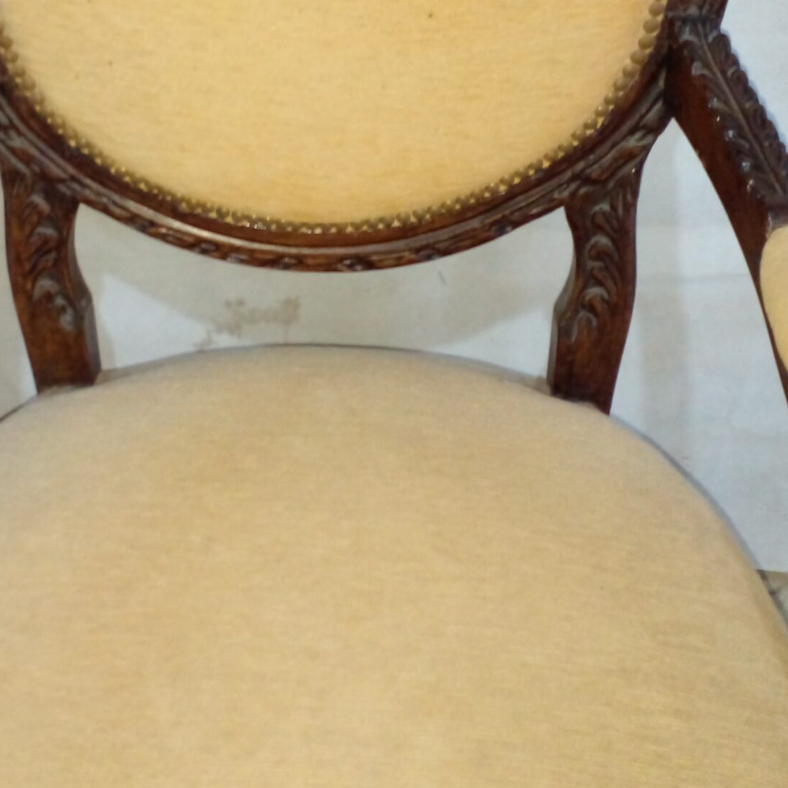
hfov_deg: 30.5
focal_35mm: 56
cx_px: 339
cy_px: 283
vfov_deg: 30.4
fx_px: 1442
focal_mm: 3.6
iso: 250
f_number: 1.9
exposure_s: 1/25
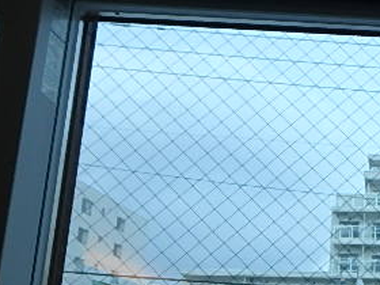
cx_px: 428
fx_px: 527
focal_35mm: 48
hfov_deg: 33.9
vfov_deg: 28.2
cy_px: 292
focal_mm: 3.7
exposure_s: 1/640
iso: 125
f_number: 3.5
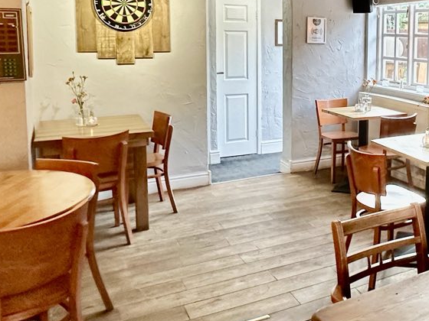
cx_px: 370
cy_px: 86
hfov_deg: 43.5
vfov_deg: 35.3
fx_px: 496
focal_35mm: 40
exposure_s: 1/100
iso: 320
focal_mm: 2.22
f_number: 2.2
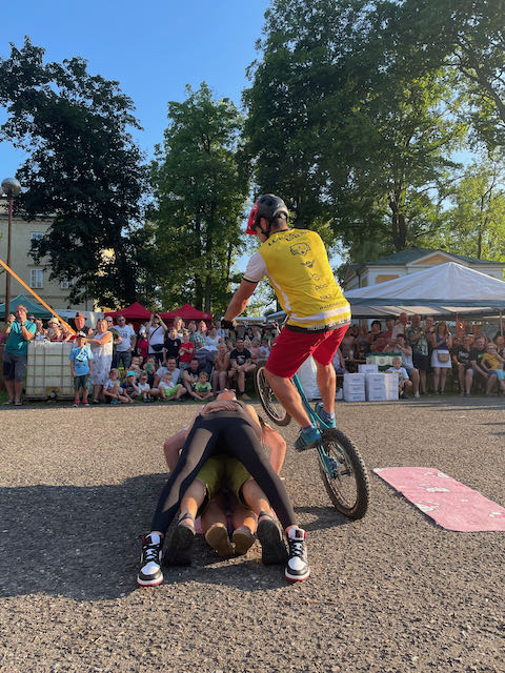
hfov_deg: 53.1
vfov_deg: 67.3
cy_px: 336
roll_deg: +0.6
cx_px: 252
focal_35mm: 26
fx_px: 506
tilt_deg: +3.4
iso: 32
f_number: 1.6
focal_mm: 4.2
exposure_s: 1/609
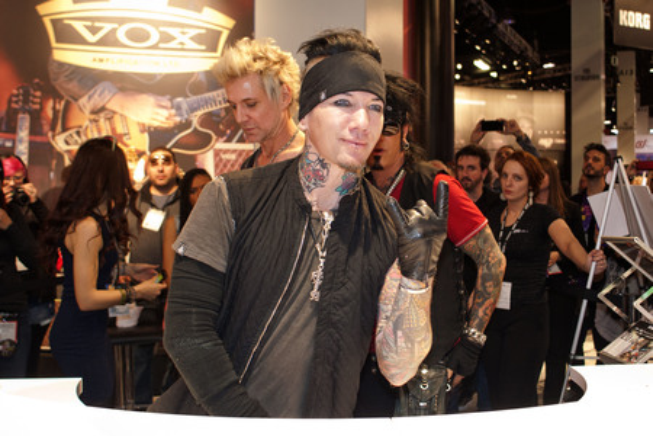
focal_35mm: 36
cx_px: 326
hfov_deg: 53.1
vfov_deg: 36.9
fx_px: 653
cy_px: 218
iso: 1250
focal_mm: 24
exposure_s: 1/160
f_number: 4.5
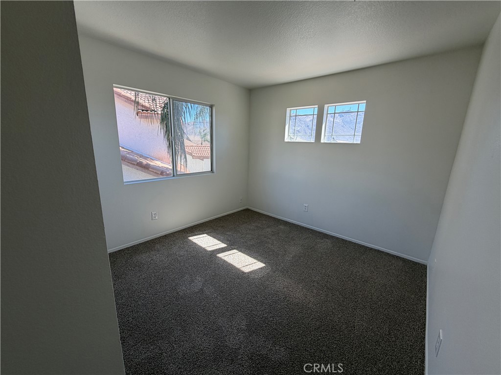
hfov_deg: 102.1
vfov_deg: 85.7
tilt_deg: -10.4
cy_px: 188
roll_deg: -1.4
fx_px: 203
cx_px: 250
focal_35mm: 14
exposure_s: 1/136
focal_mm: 2.22
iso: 50
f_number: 2.2
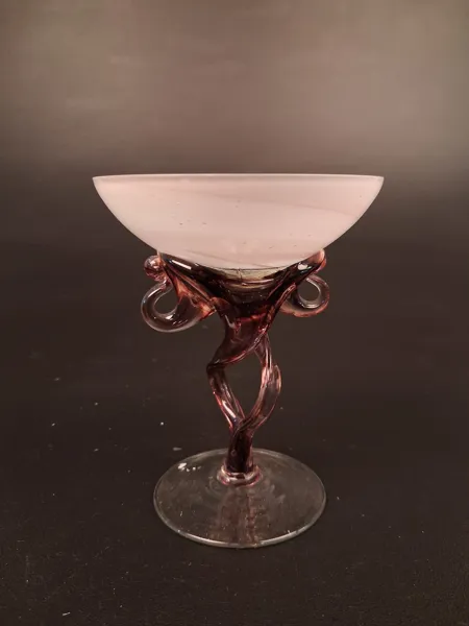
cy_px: 313
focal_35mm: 27
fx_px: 488
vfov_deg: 65.3
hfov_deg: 51.4
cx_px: 234
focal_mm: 4
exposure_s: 1/33
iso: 400
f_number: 1.8
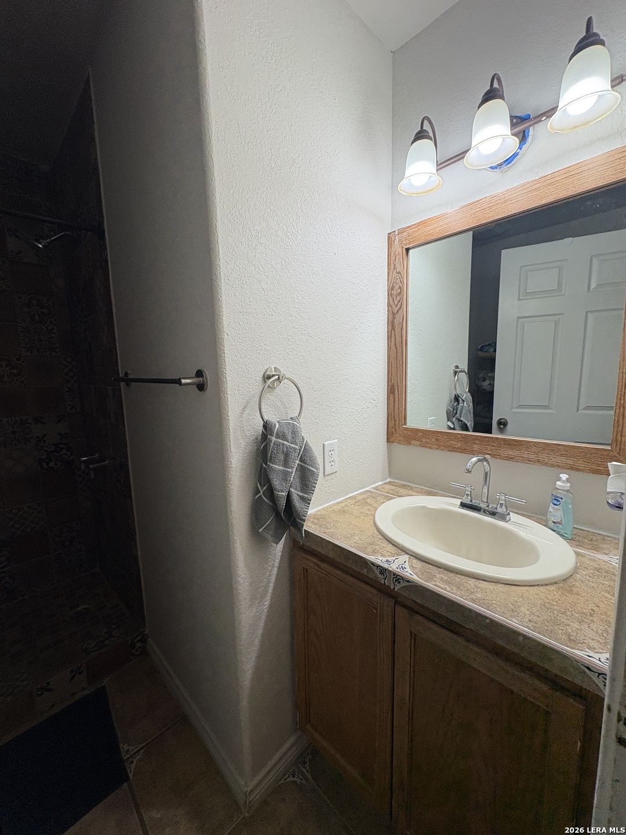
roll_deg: +2.2
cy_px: 418
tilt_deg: -7.6
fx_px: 338
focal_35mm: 14
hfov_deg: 85.7
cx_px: 313
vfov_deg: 102.1
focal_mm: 2.22
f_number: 2.2
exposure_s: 1/120
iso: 80
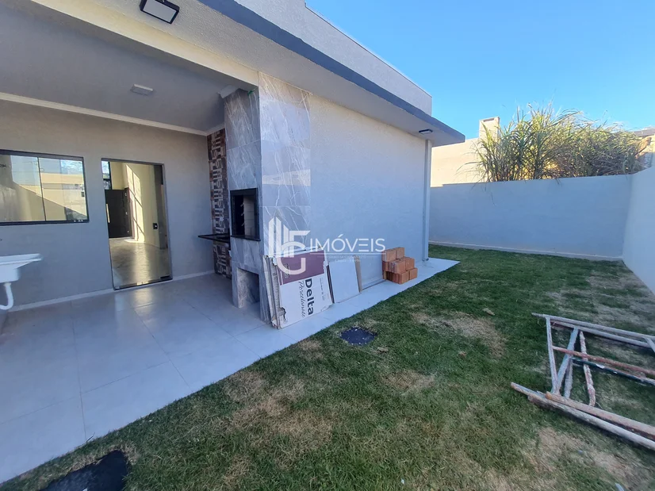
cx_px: 328
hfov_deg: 106.2
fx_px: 246
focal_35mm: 13
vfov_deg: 89.9
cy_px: 246
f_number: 2.2
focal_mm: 1.74
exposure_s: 1/262
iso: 50
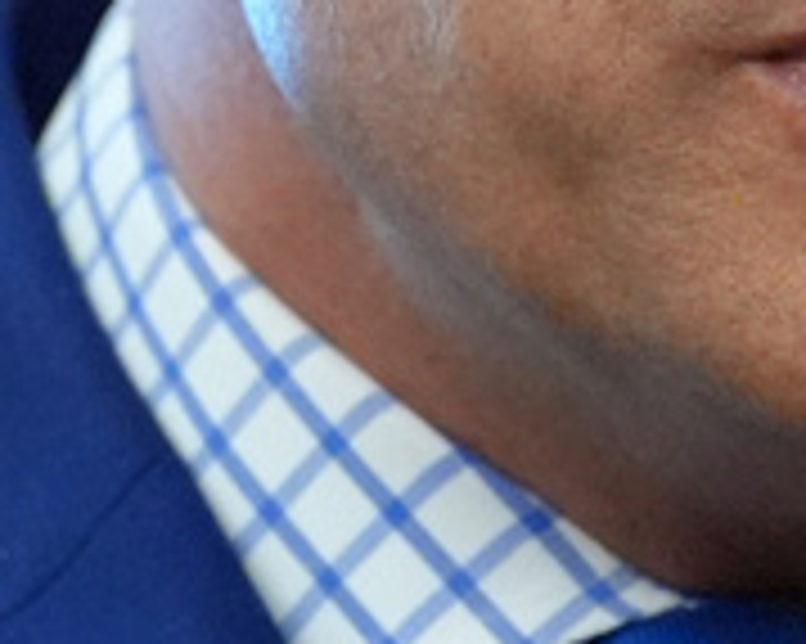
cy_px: -261
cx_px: 230
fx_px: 38385
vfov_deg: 1.0
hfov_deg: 1.2
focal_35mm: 1610
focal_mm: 200
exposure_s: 1/200
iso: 5000
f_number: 2.8
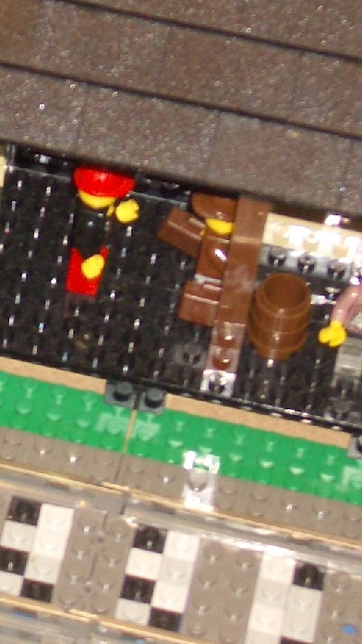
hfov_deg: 6.0
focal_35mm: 200
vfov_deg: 10.8
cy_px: 215
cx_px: -193
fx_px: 3413
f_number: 3.9
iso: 100
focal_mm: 12.2
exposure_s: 1/60
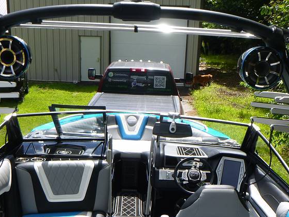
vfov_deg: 27.6
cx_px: 130
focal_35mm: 52
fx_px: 434
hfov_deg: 36.8
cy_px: 161
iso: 100
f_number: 4.1
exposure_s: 1/320
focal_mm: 5.2
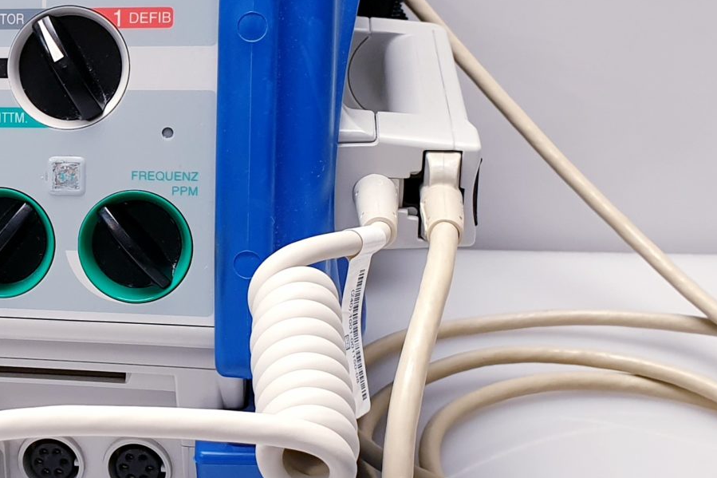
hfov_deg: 24.8
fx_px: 1533
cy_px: 199
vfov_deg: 17.7
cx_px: -41
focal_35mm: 77
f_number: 2.4
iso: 64
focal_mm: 4.3
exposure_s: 1/50
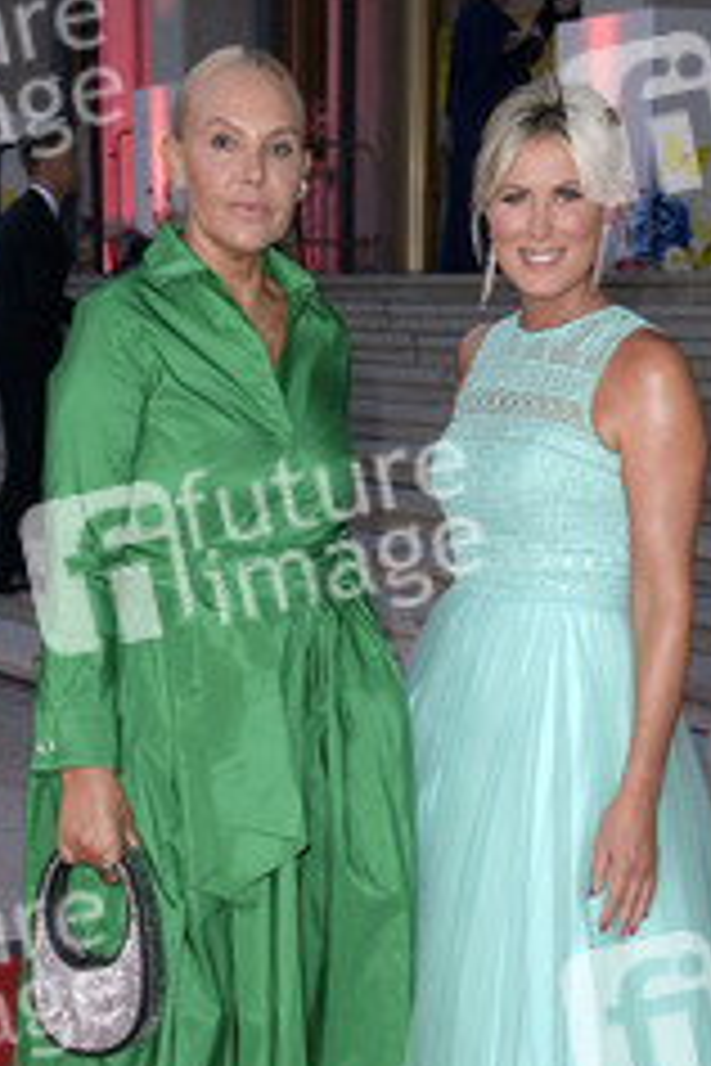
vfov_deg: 24.8
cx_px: 382
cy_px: 774
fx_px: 2399
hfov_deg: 16.9
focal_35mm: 81
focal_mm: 48
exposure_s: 1/200
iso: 1250
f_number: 5.6
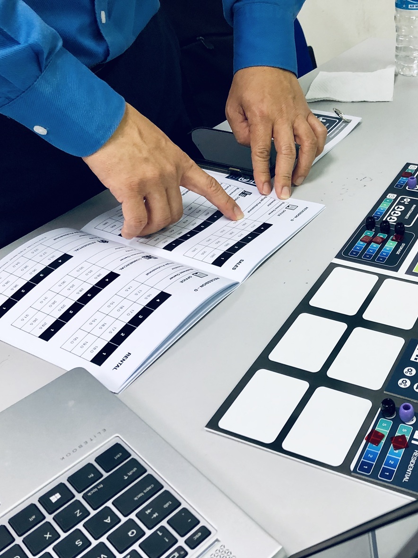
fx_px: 612
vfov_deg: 49.0
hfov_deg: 35.8
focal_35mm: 38
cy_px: 283
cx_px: 363
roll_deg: +2.9
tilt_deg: -39.5
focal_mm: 4
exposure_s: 1/33
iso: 40
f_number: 1.8
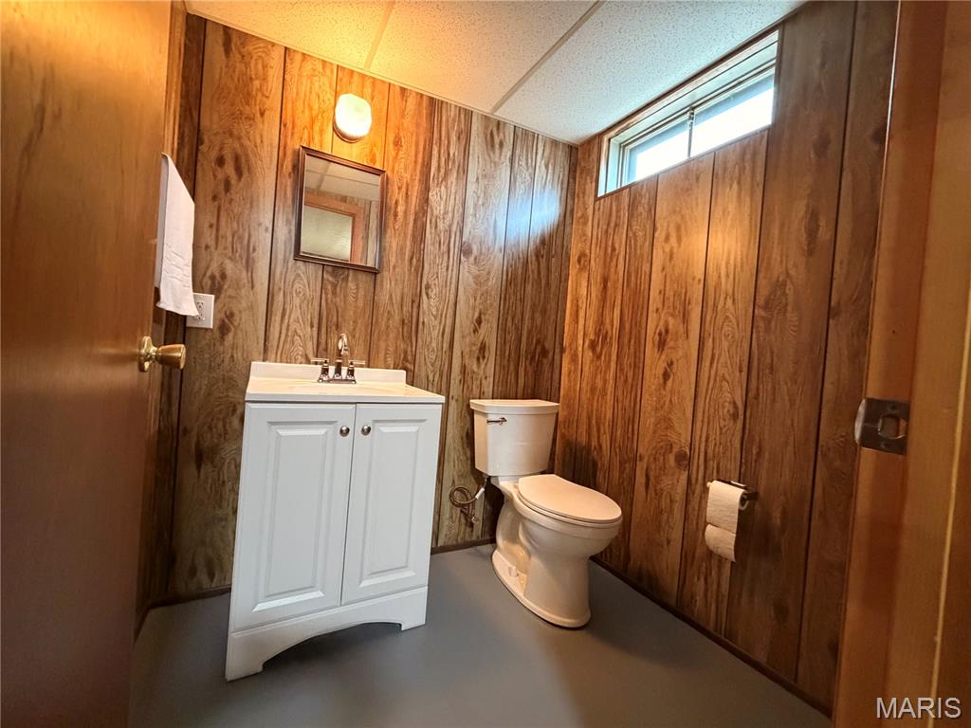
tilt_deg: -0.9
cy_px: 364
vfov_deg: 85.7
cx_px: 486
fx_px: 393
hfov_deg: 102.1
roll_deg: -4.2
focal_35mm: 14
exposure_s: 1/60
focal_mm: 2.22
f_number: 2.2
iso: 1000
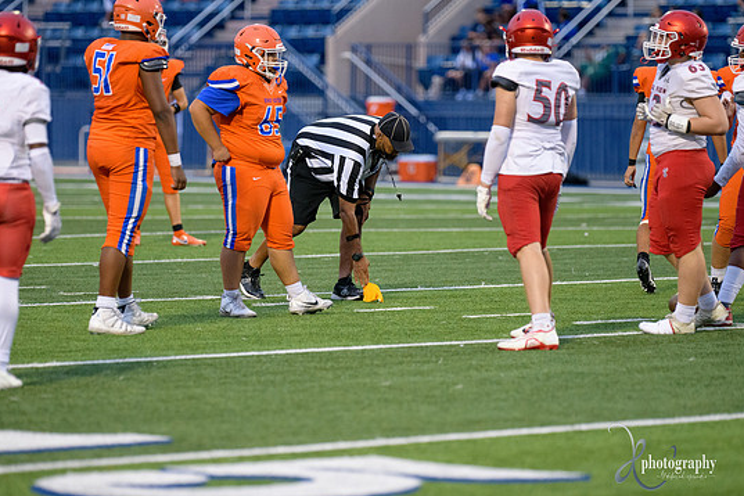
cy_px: 257
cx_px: 355
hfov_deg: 9.1
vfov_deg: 6.1
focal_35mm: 227
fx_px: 4691
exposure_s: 1/1600
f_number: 2.8
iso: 5000
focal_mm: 210
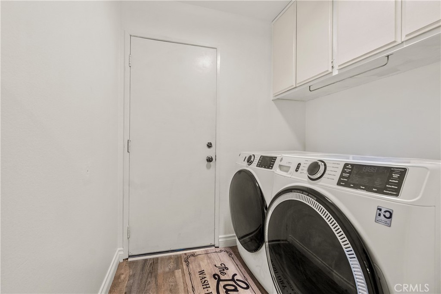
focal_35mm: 15
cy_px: 147
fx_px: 184
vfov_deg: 77.3
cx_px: 220
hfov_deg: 100.4
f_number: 8
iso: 400
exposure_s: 1/1.67
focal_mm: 10
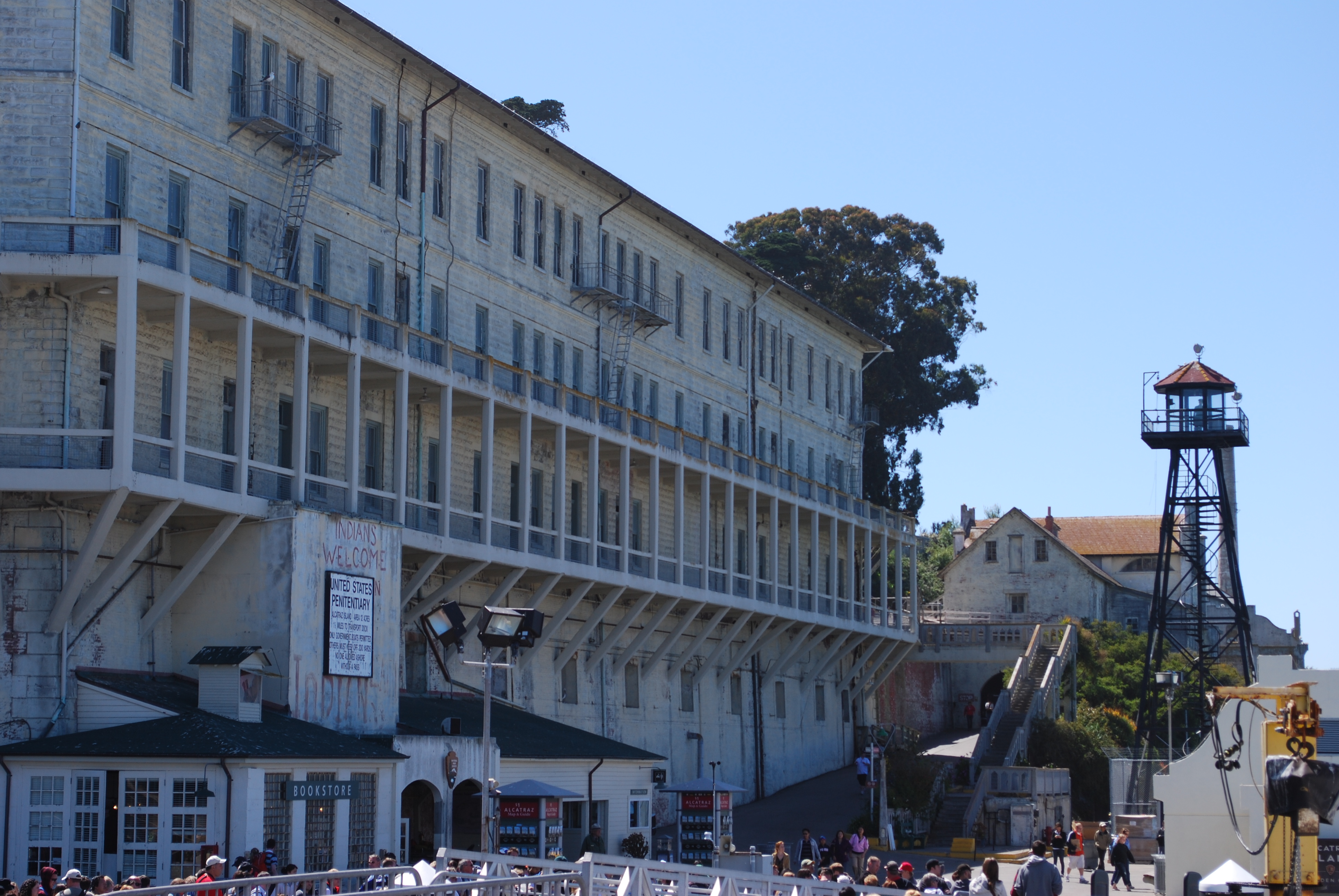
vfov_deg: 19.0
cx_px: 670
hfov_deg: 28.0
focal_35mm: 72
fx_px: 2681
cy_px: 448
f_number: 7.1
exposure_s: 1/200
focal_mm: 48
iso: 100
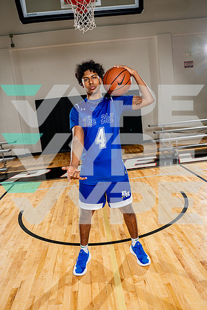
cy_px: 155
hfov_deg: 45.0
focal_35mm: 29
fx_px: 250
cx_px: 104
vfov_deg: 63.7
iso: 250
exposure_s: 1/250
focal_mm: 29
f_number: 8
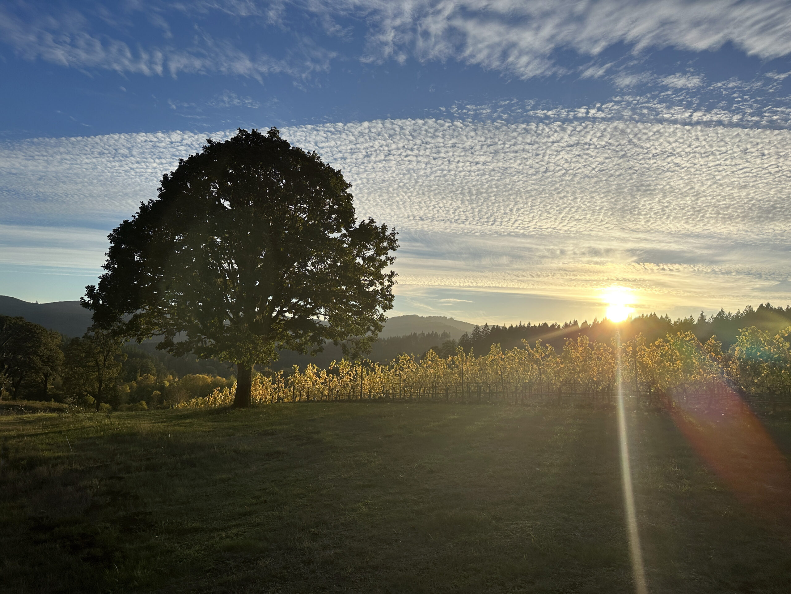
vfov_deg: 56.8
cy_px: 297
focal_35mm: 24
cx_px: 396
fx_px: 548
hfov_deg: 71.6
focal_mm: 6.86
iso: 80
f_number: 1.78
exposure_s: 1/5848
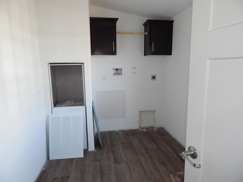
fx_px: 161
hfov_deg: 73.9
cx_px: 122
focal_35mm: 23
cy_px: 91
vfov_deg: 58.9
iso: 180
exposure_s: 1/30
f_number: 3
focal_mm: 4
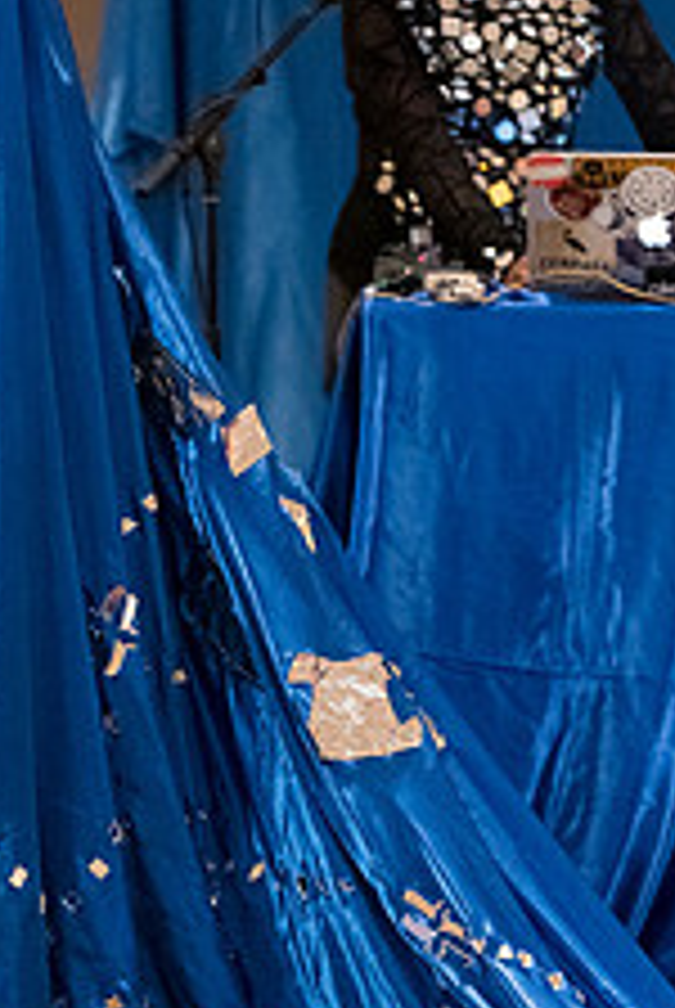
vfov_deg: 6.8
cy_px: 360
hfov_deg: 4.6
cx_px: 176
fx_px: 8439
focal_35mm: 301
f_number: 2.8
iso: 6400
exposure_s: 1/125
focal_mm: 150
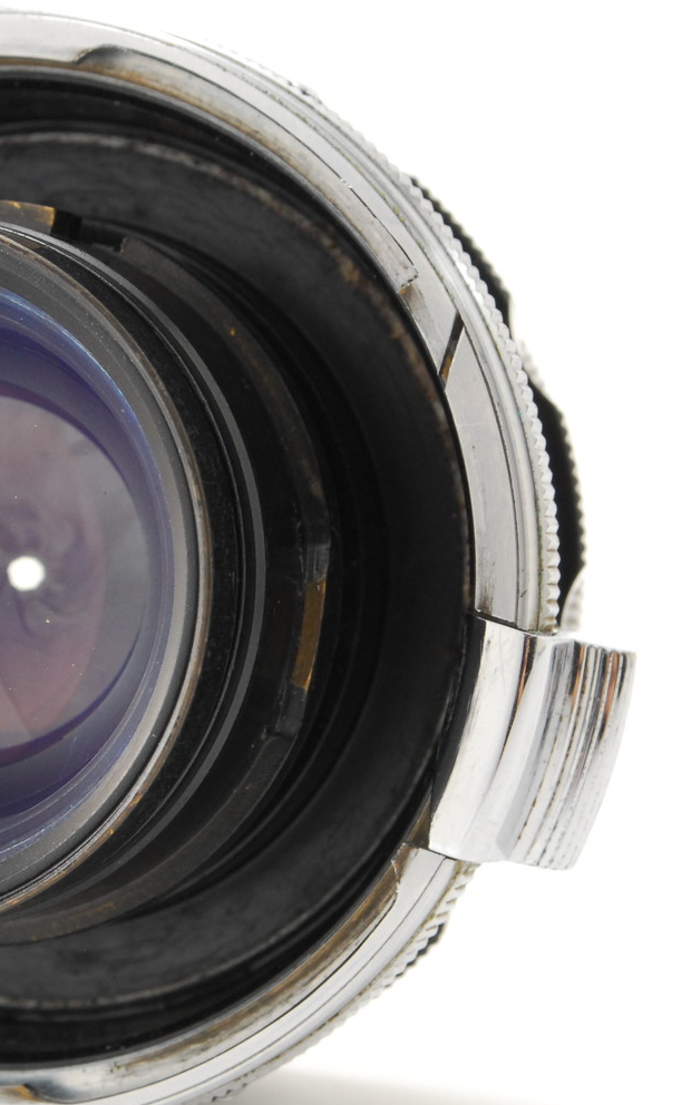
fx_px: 4093
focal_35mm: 136
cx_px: -3
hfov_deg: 9.6
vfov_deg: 15.4
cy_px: 573
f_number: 16
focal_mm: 55
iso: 400
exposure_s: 1/100
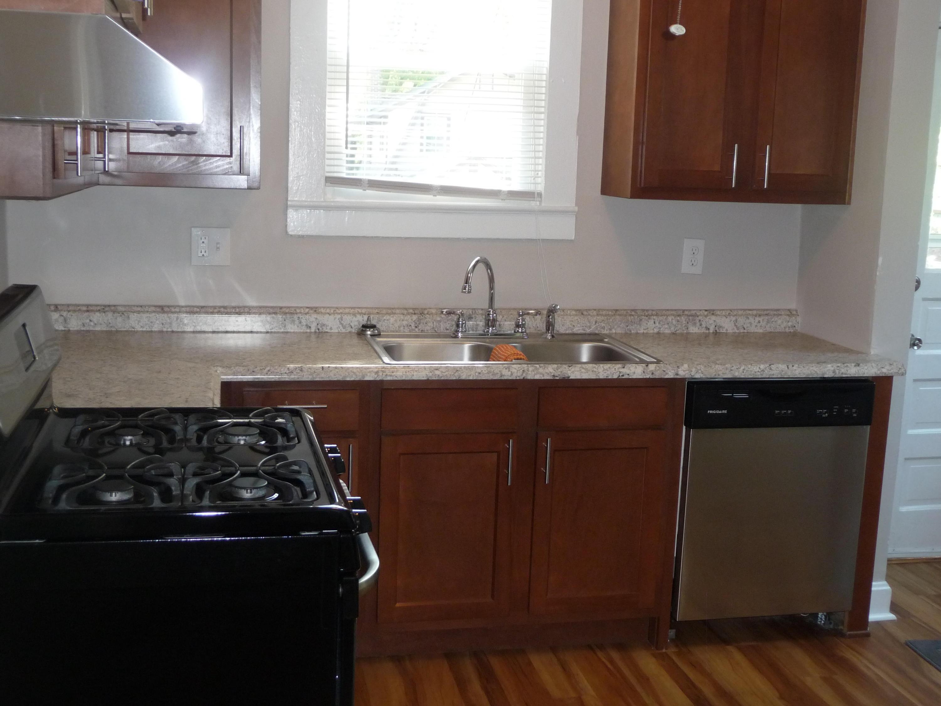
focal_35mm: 43
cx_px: 470
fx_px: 1169
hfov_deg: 43.9
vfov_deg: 33.6
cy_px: 353
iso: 250
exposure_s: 1/30
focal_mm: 7.1
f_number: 4
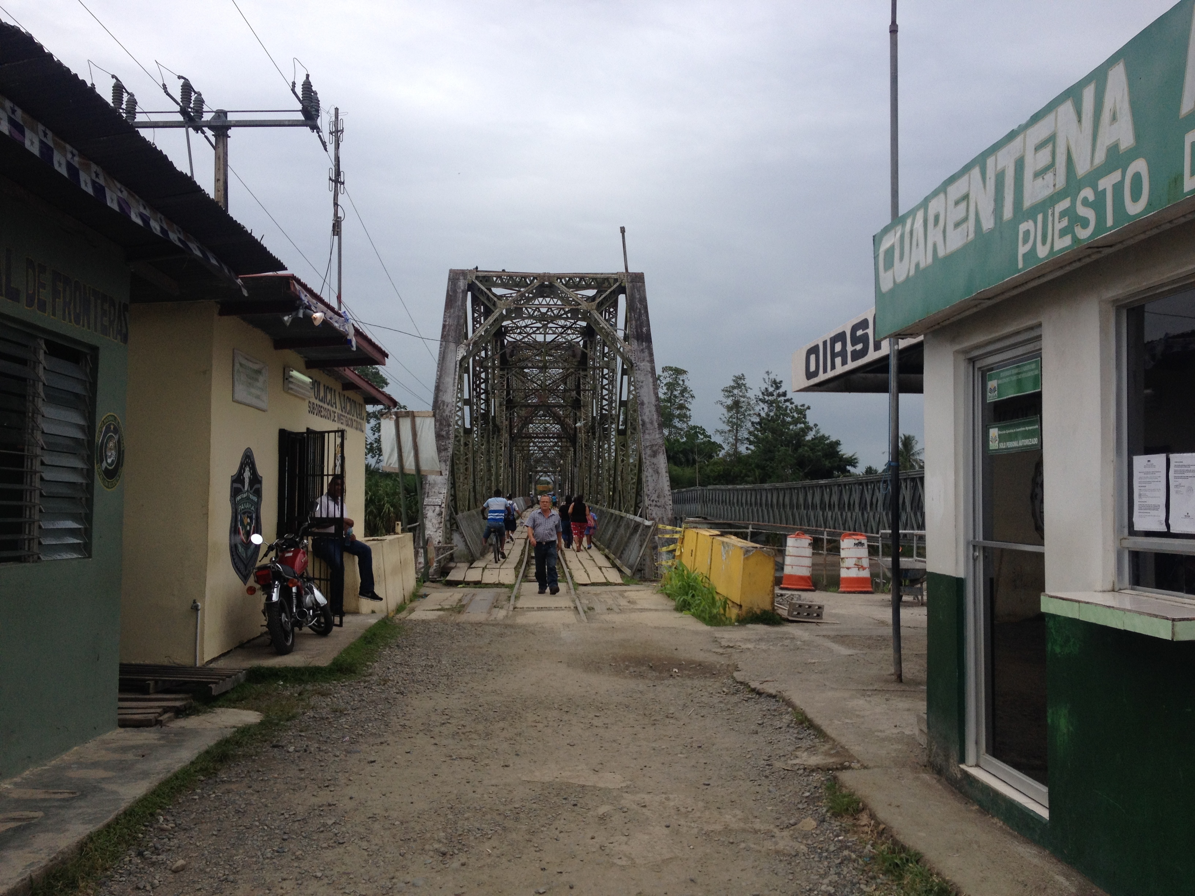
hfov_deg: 52.6
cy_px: 448
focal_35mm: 35
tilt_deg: -1.5
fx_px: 1208
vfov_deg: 40.7
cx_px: 598
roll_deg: -0.7
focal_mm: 4.28
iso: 50
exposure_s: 1/1972
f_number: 2.4
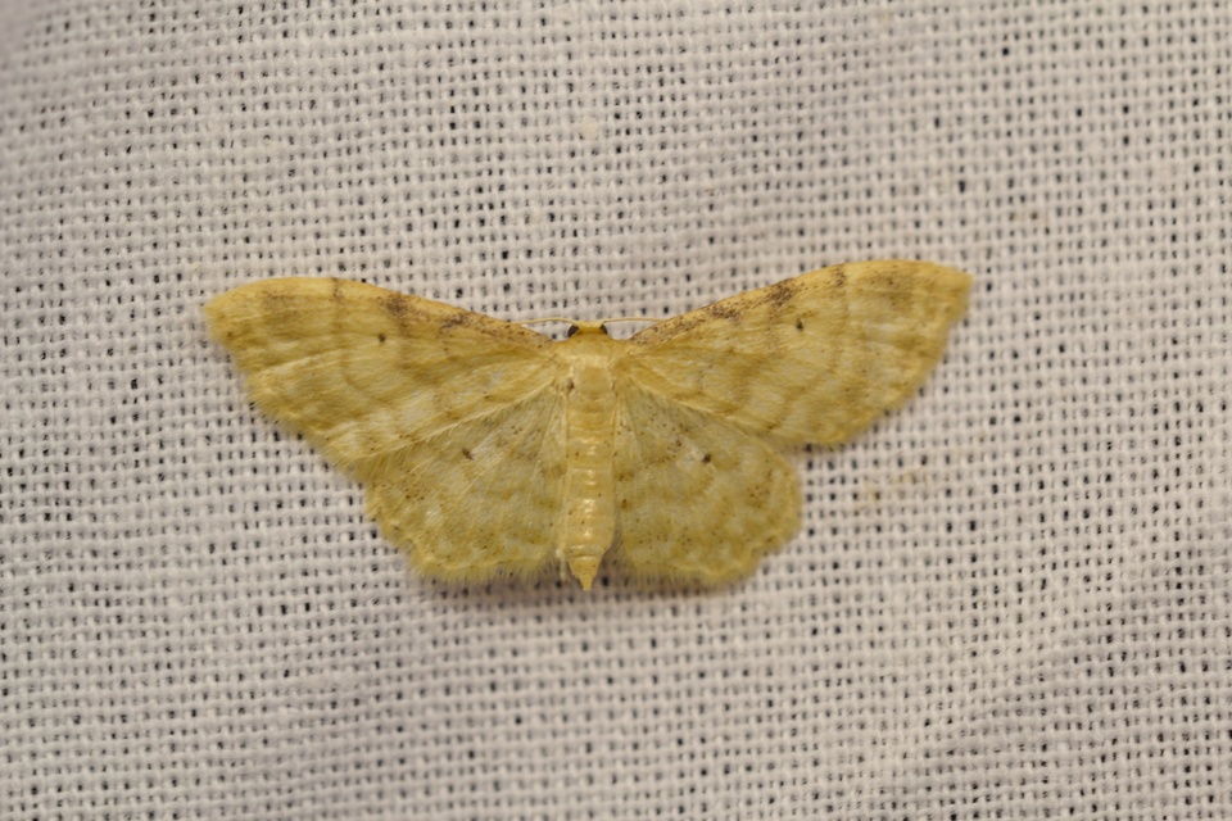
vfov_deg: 5.0
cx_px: 616
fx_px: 9496
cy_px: 410
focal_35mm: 278
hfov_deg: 7.4
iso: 400
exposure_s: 1/125
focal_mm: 185
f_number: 6.3
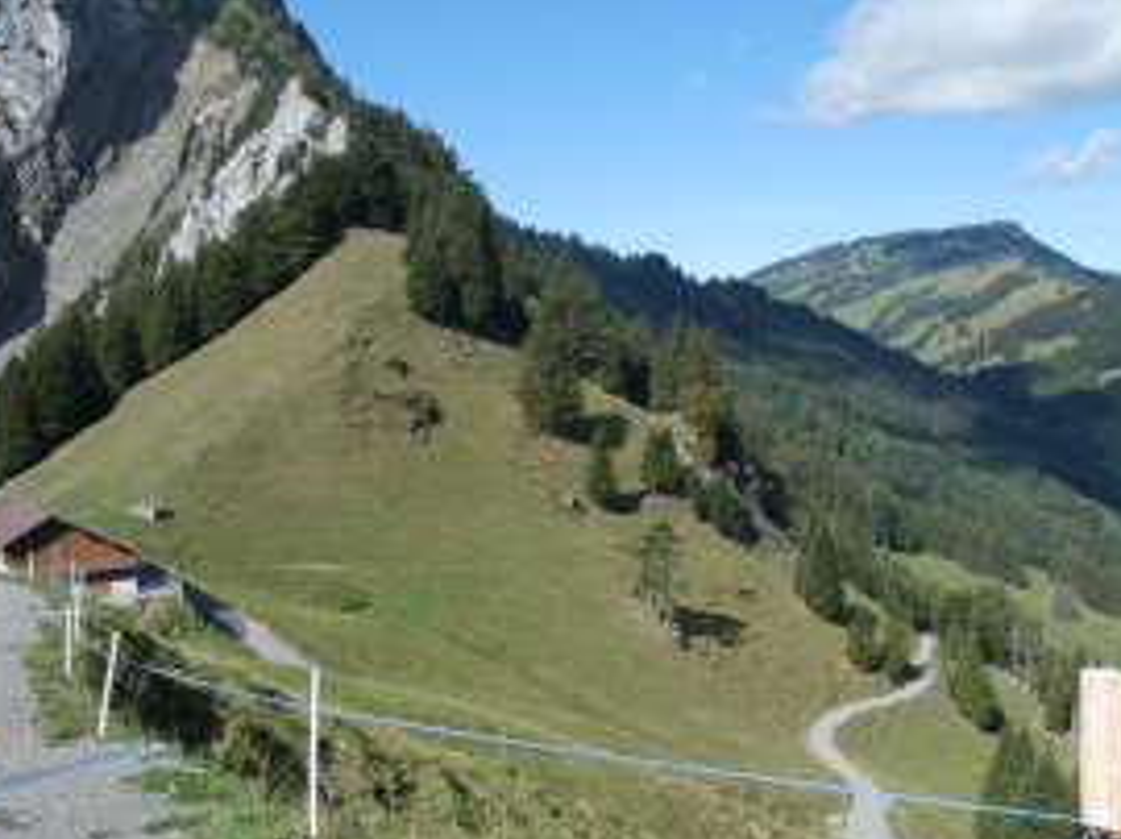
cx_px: 695
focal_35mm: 38
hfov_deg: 48.6
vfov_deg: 37.7
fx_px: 1229
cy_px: 395
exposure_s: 1/1000
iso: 80
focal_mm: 4.3
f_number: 3.3
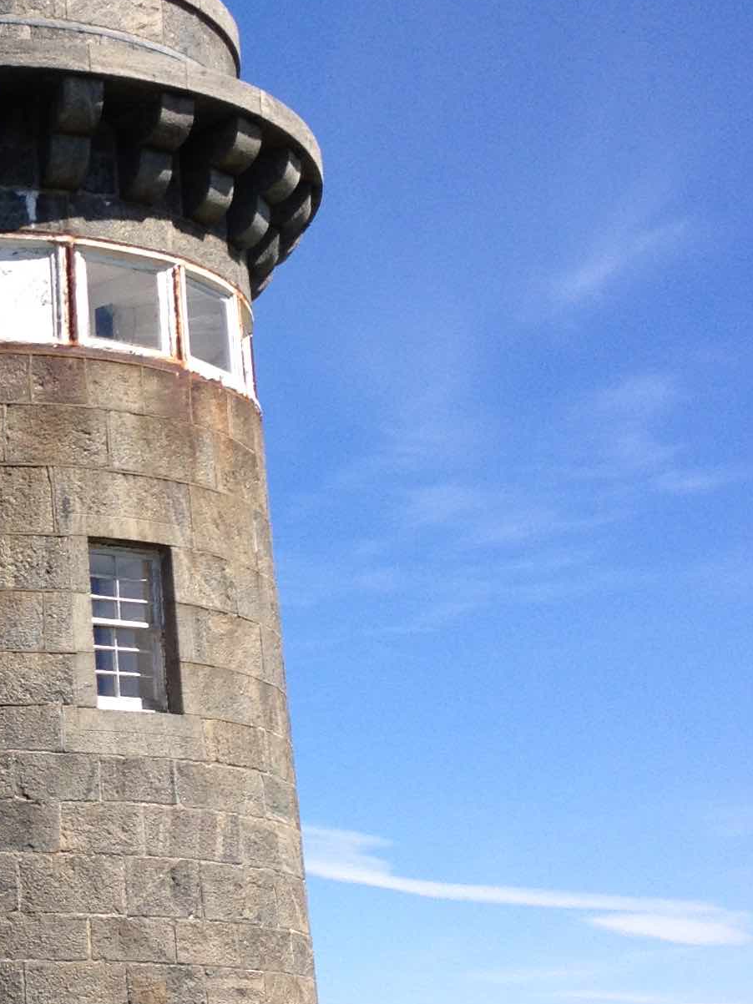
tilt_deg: +17.8
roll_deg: +0.7
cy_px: 509
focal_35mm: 95
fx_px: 2756
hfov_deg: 14.8
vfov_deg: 20.7
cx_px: -241
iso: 50
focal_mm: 4.28
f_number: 2.4
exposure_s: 1/1577
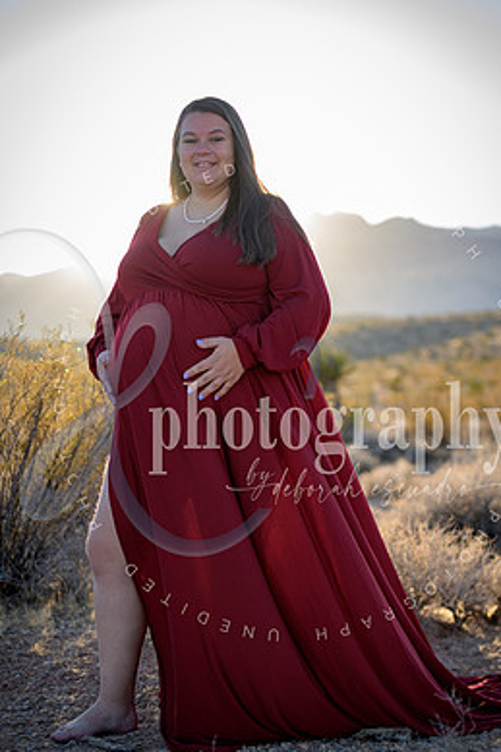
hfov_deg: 16.8
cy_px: 392
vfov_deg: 25.1
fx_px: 1692
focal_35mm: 81
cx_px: 259
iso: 400
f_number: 2.8
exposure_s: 1/1250
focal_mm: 70
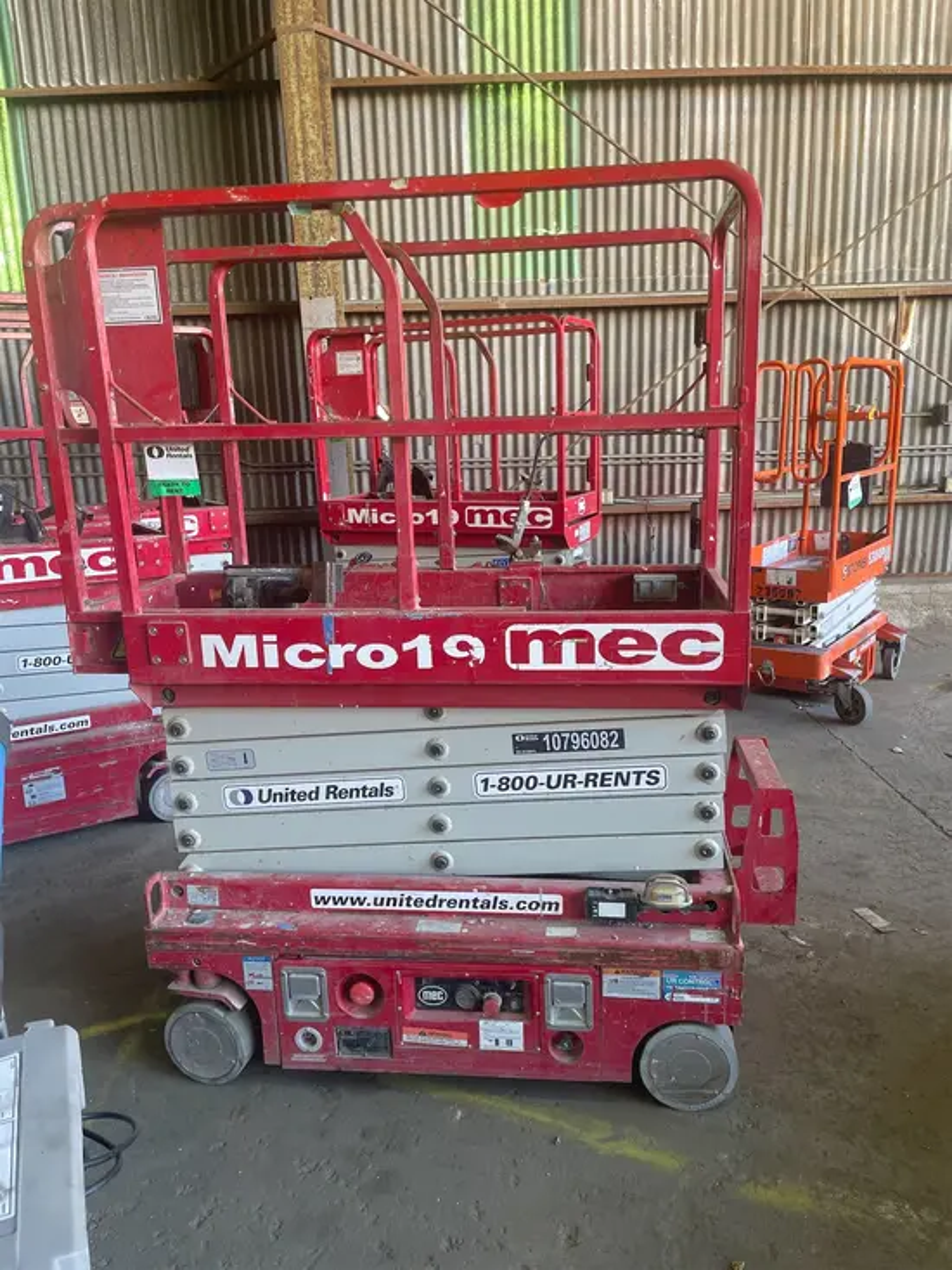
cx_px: 476
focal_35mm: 26
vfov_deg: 67.3
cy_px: 635
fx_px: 953
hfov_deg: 53.1
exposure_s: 1/63
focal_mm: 4.2
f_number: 1.6
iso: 80
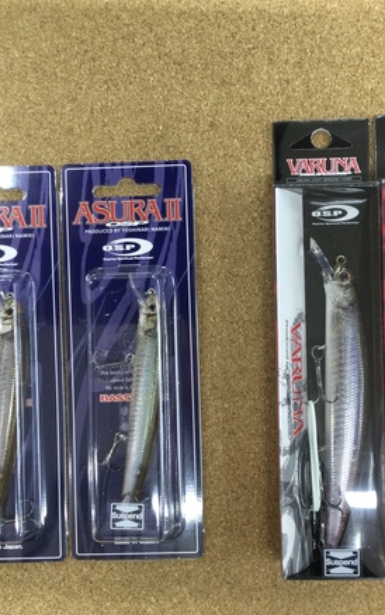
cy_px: 310
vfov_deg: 44.4
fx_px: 755
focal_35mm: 45
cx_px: 235
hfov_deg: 28.5
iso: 50
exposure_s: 1/30
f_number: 2.4
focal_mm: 3.3
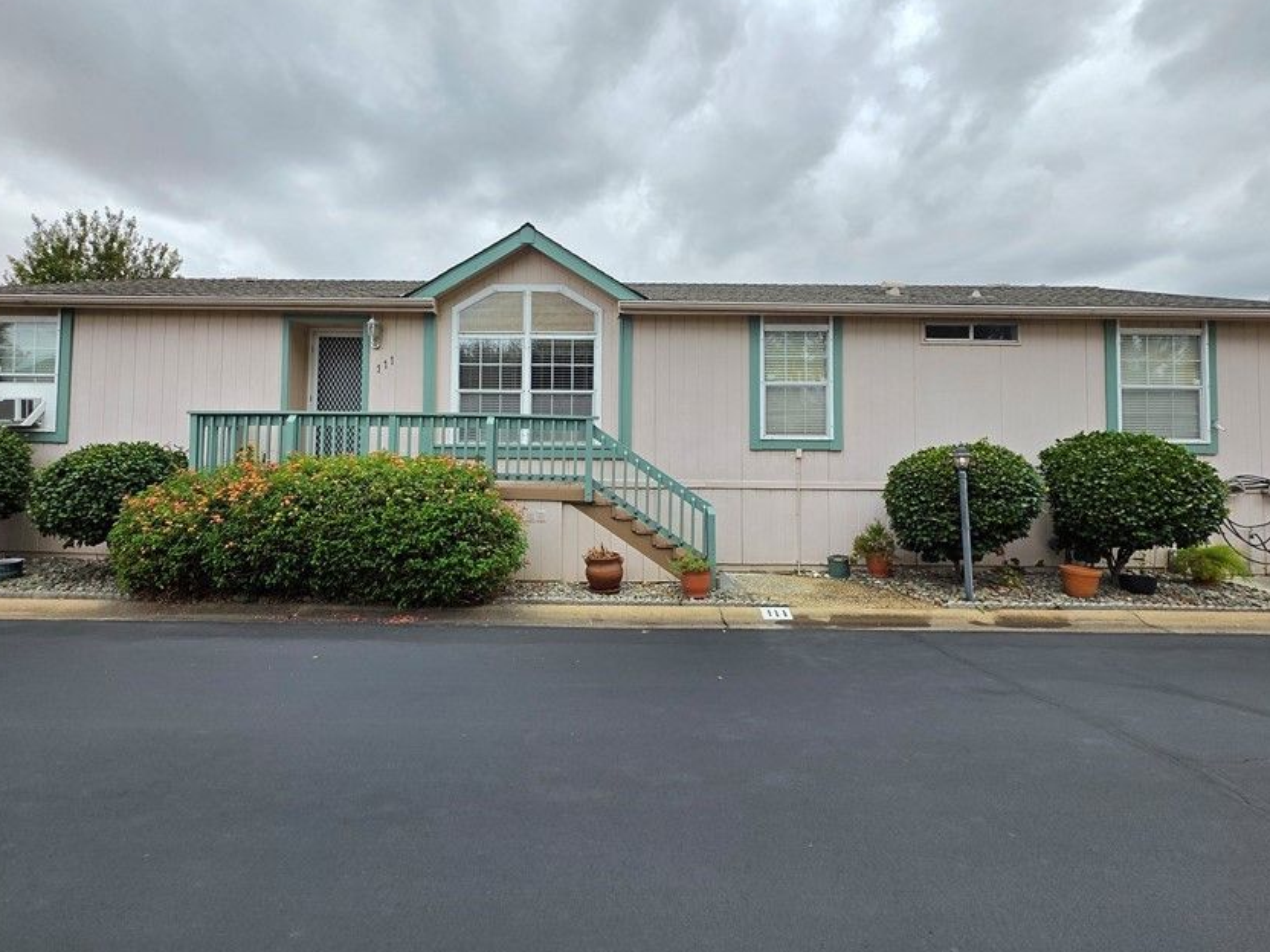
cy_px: 426
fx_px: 587
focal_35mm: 16
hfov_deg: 94.4
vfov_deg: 77.9
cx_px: 594
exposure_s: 1/1036
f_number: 1.9
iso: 40
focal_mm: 2.2
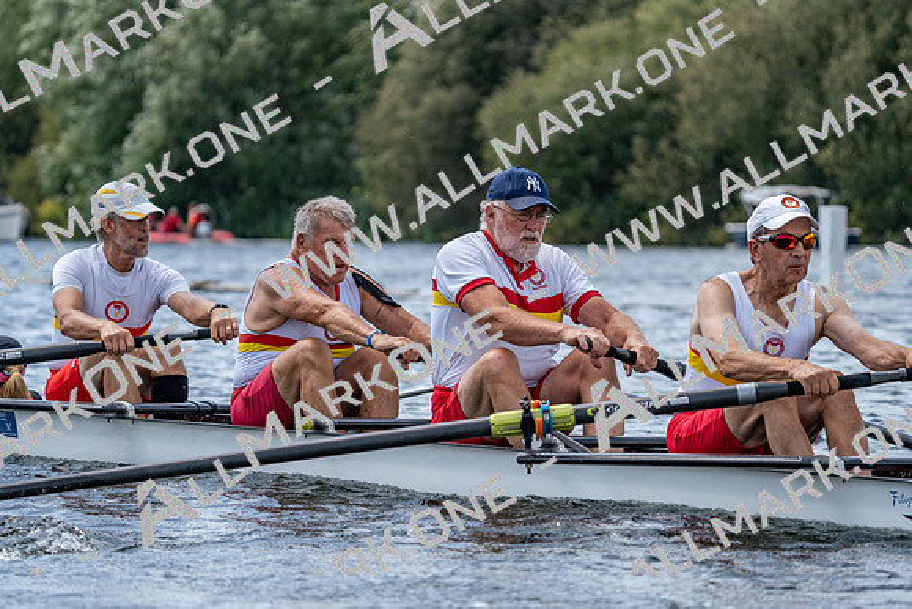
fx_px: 5346
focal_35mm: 211
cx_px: 456
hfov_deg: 9.8
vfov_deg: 6.5
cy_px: 304
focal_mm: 211
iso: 400
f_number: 5.6
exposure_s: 1/2000
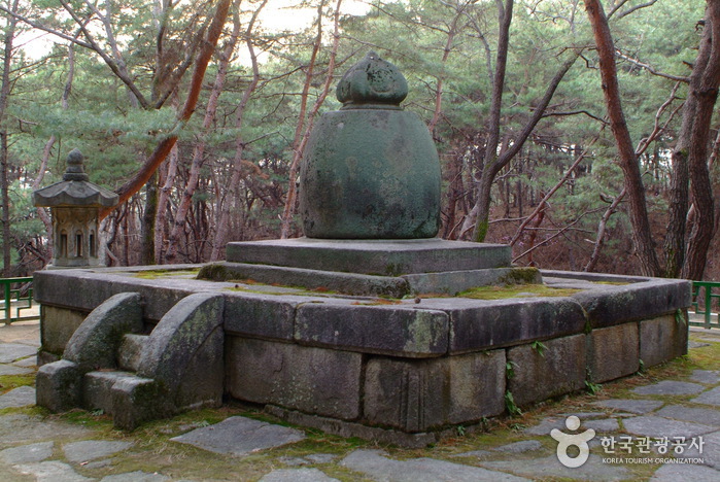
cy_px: 241
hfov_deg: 46.3
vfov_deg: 32.0
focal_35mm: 42
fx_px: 841
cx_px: 360
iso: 400
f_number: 4
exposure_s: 1/60
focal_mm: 28
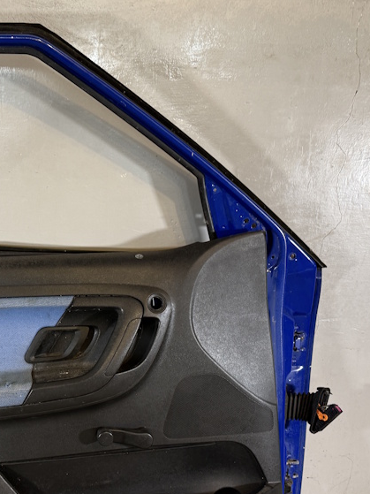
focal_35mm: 44
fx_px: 627
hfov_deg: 31.6
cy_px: 308
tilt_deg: -15.5
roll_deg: -0.4
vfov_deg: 42.6
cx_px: 50
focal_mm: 6.76
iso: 160
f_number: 1.78
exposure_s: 1/50
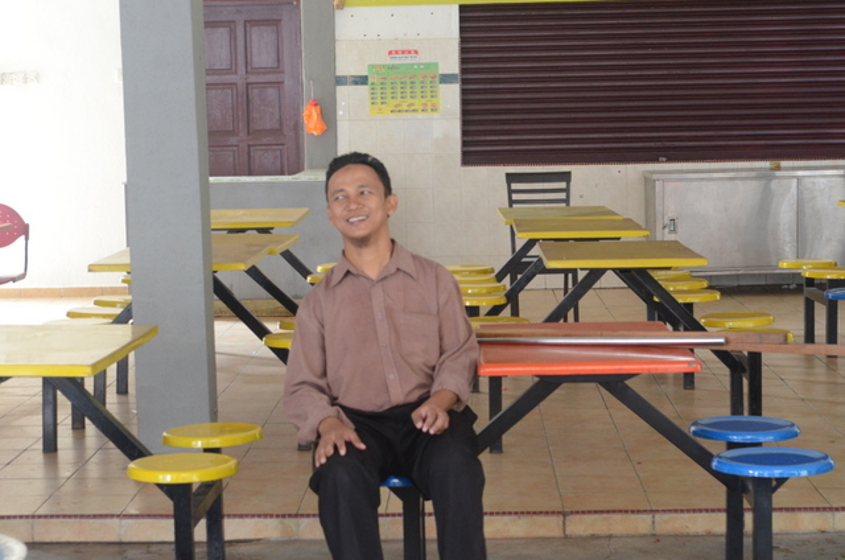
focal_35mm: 82
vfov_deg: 16.5
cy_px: 280
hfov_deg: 24.7
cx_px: 422
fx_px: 1933
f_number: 6.3
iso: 2000
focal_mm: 55
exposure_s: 1/40
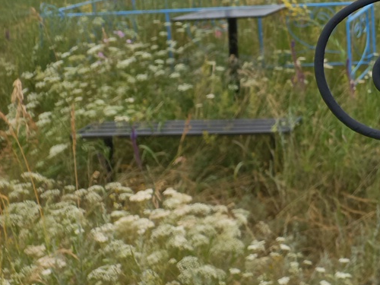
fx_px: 790
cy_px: -50
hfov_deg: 22.8
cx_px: 544
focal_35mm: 72
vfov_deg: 19.3
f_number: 1.8
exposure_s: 1/335
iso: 24
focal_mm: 4.6
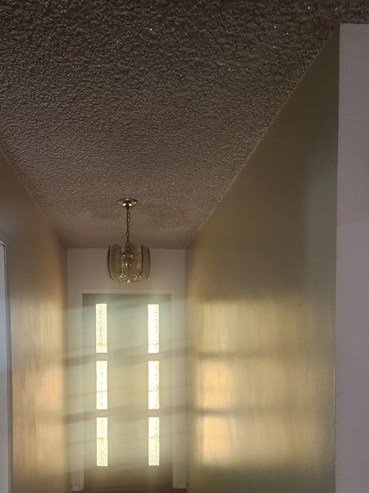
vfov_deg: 53.7
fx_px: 469
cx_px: 146
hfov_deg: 42.7
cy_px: 349
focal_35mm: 33
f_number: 1.8
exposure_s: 1/120
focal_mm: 5.4
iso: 800
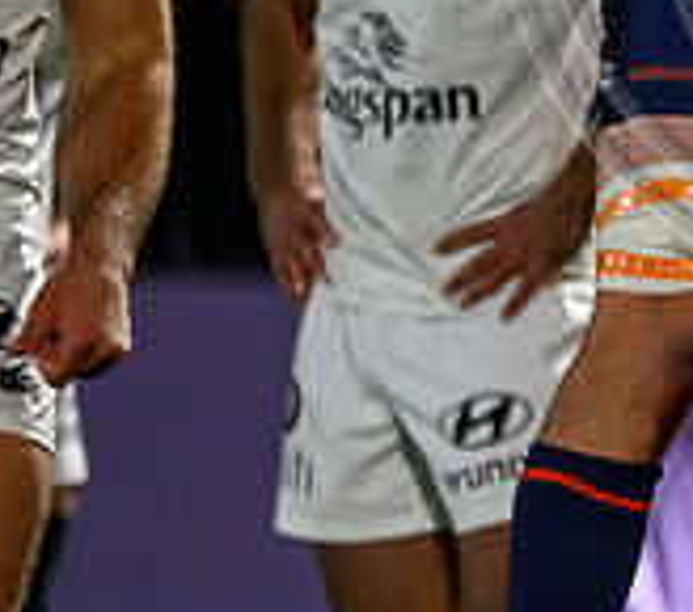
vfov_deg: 0.7
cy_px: -13
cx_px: 1437
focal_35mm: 2307
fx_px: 49319
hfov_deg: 0.8
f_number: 4
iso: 4000
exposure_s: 1/500
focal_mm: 560
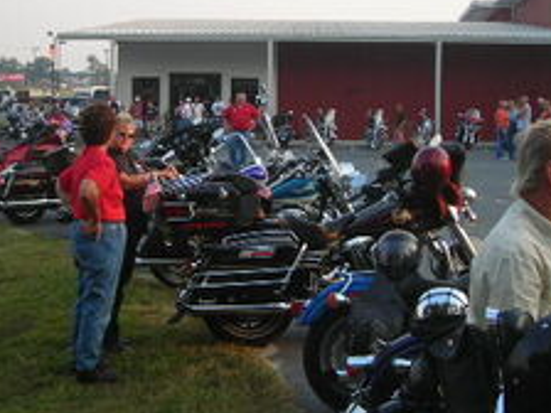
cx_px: 214
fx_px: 1082
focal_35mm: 68
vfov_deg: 21.5
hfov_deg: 28.5
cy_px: 116
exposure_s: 1/102
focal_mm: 6.3
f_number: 3.2
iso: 50
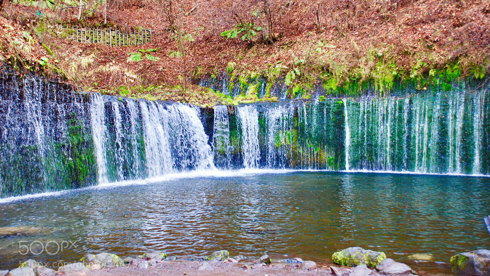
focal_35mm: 50
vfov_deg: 24.2
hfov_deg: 41.7
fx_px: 644
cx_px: 249
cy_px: 123
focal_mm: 31
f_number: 5
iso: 400
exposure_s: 1/100
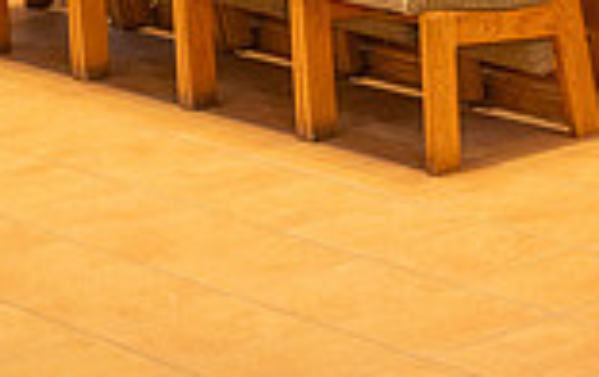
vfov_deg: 8.1
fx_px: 2599
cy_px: -160
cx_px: 1037
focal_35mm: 159
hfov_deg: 12.2
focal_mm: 42
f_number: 2.8
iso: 1600
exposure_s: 1/160
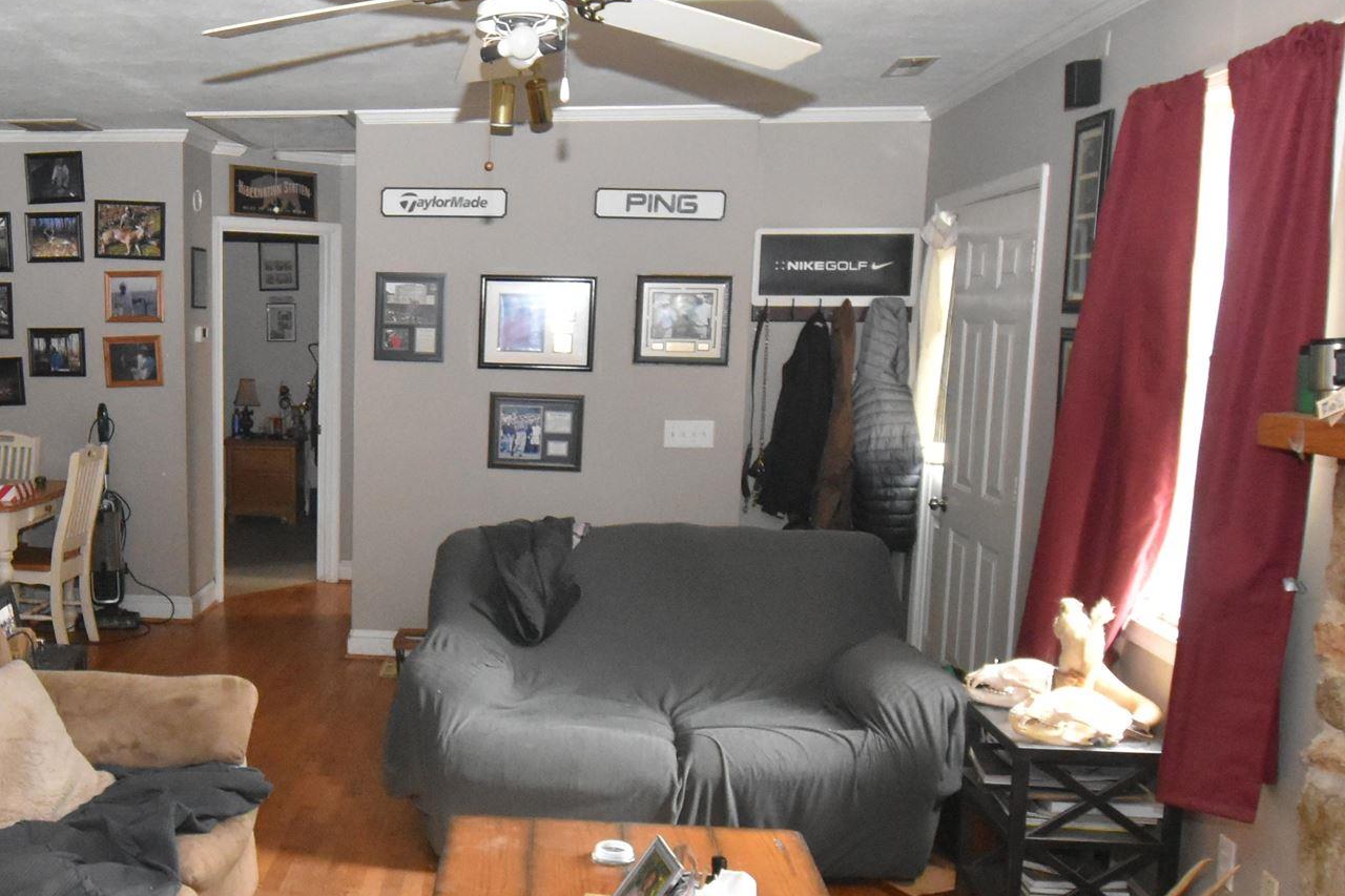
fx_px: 1345
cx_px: 353
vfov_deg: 36.6
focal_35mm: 36
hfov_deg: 51.1
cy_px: 561
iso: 3200
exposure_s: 1/60
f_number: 4.5
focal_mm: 10
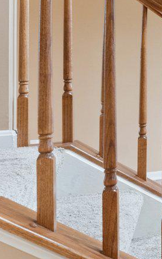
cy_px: 67
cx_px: 601
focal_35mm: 67
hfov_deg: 8.9
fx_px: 473
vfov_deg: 30.2
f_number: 8
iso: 500
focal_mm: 14
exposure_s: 1/20
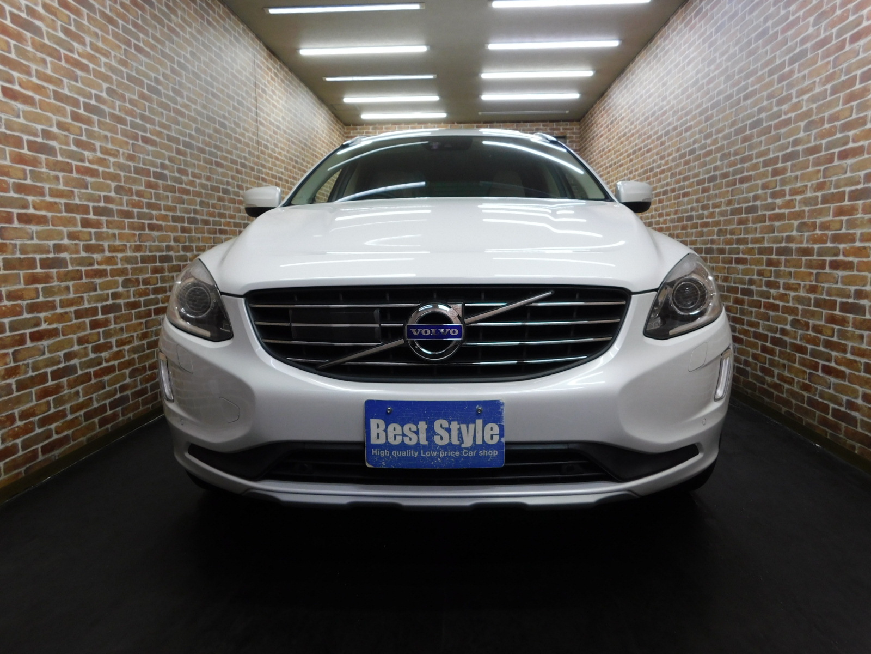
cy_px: 327
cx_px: 436
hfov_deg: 73.9
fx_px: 579
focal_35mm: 23
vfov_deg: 58.9
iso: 125
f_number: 3
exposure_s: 1/30
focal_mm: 4
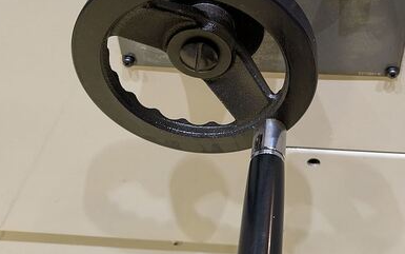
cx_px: 254
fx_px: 486
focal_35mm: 44
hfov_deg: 44.9
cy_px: 27
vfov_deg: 28.2
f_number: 1.89
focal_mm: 5.43
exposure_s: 1/50
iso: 856
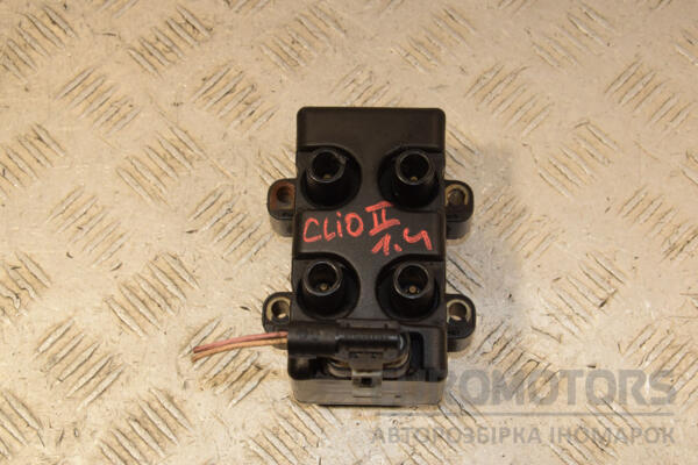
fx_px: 1221
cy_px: 232
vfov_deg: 21.6
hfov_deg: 31.9
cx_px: 349
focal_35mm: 63
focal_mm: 42
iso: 800
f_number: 9
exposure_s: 1/200
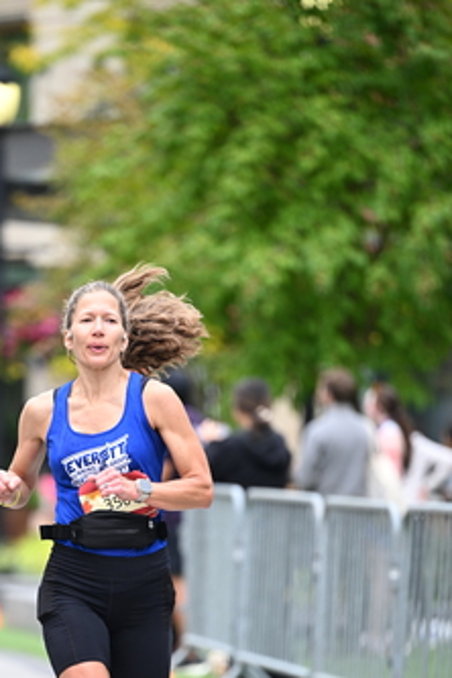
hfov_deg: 4.4
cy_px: 497
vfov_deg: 6.6
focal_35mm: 314
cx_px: 103
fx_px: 5913
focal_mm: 190
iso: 800
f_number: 2.8
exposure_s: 1/1600
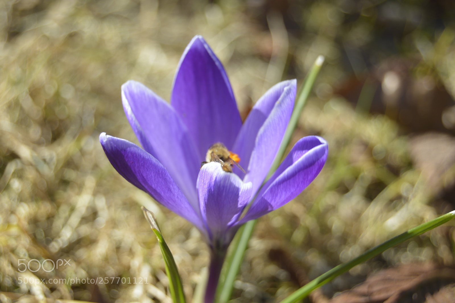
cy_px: 152
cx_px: 228
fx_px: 1042
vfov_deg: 16.5
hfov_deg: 24.6
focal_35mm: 82
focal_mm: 55
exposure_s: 1/160
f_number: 6.3
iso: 100
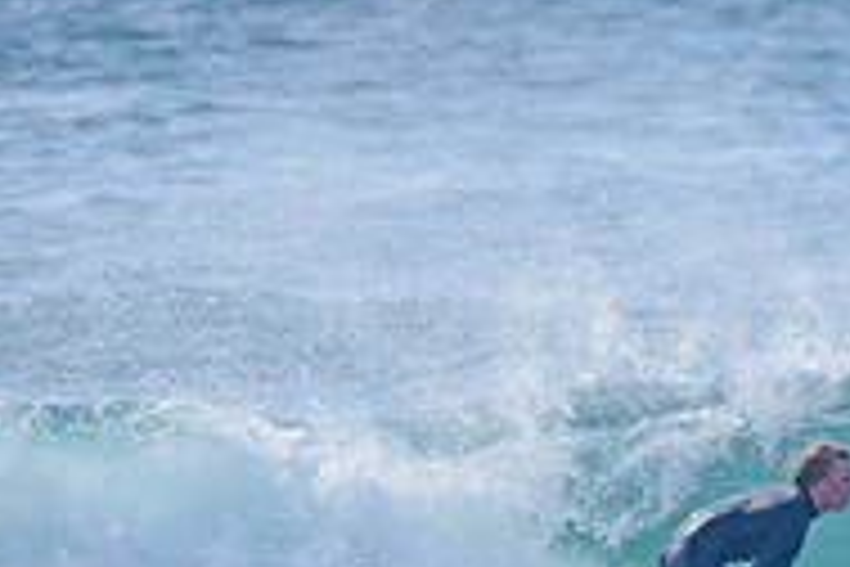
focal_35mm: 1881
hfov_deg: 1.1
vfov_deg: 0.7
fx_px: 44409
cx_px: 683
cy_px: 468
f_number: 5.6
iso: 160
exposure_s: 1/2000
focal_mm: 500
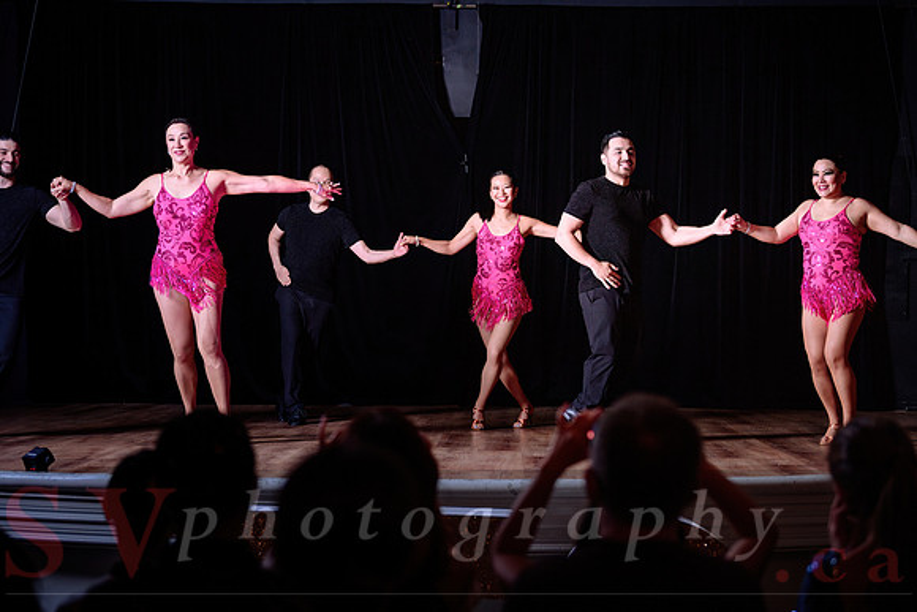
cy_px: 306
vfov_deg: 18.9
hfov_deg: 28.0
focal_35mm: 72
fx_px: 1838
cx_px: 466
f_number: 3.2
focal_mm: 70
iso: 400
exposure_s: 1/160
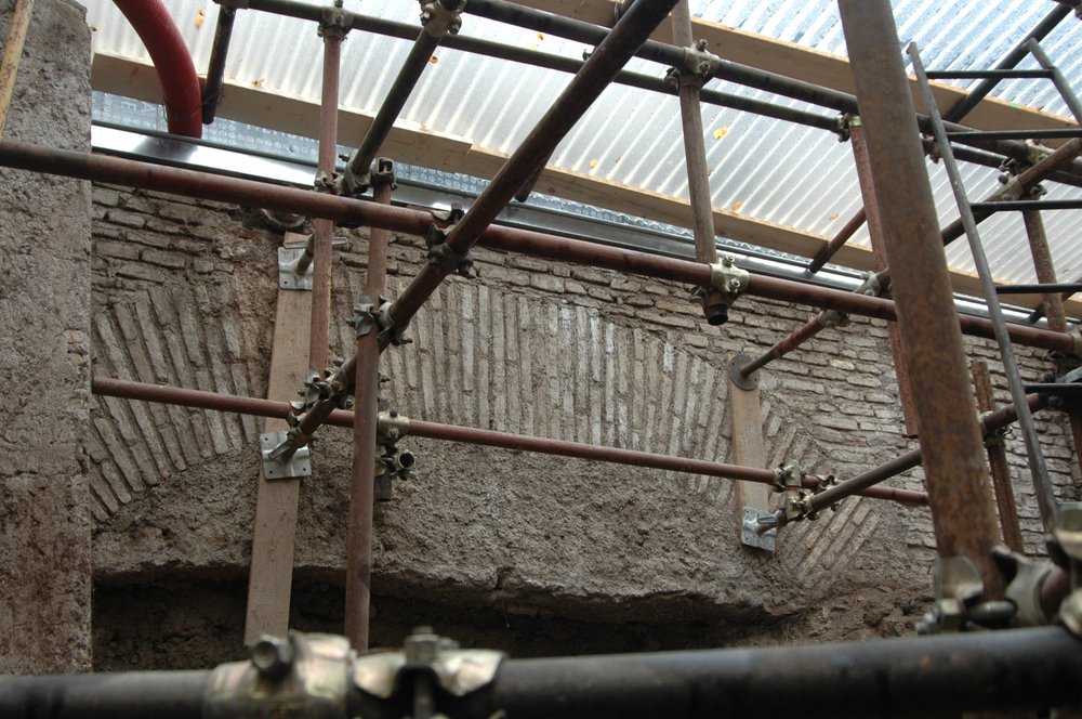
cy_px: 360
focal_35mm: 36
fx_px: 1081
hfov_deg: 53.2
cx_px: 541
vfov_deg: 36.8
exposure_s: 1/80
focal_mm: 24
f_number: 4.5
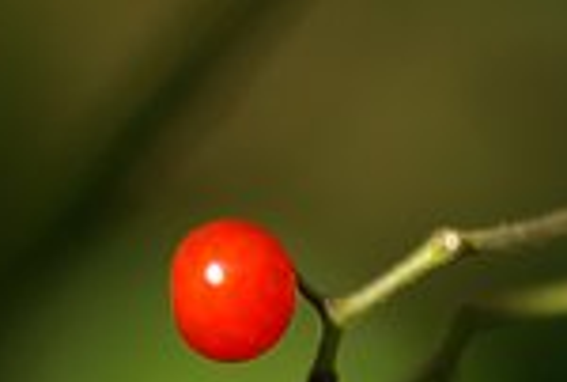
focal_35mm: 920
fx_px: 14534
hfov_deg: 2.2
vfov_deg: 1.5
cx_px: 310
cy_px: 524
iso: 100
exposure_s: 1/250
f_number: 3.5
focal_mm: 180
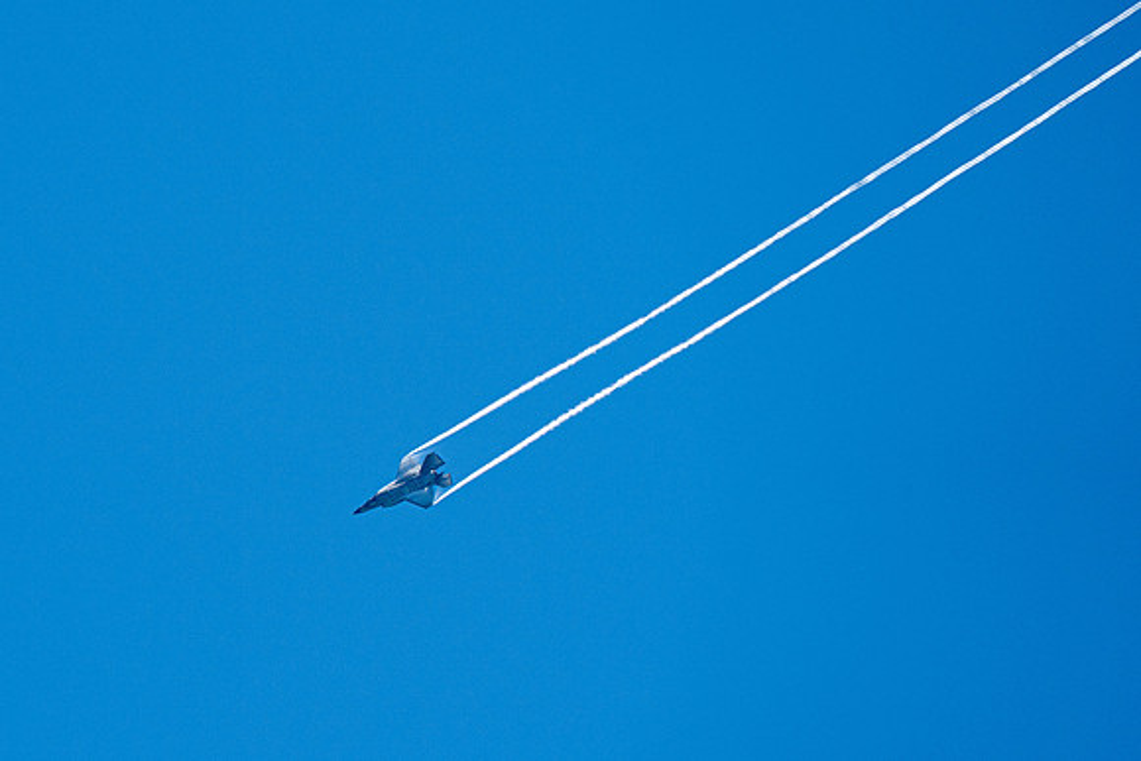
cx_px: 243
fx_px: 19966
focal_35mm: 630
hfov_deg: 3.3
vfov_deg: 2.2
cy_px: 467
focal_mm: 400
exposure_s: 1/1250
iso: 640
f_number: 10
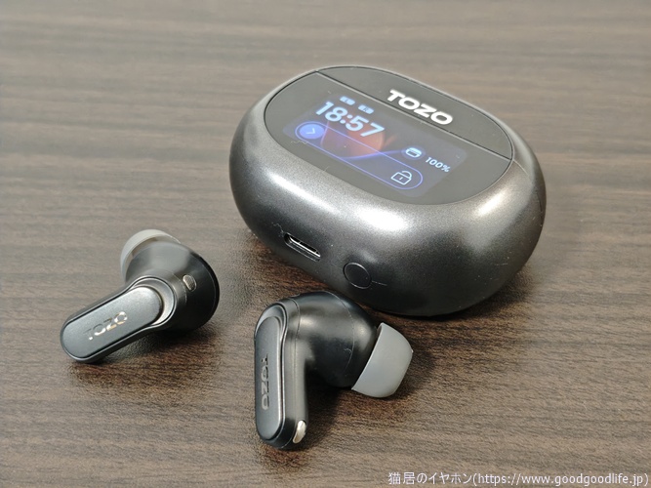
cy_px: 244
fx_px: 978
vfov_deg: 28.0
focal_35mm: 52
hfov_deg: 36.8
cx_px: 326
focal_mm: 4.94
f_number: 1.5
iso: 640
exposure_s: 1/45.8
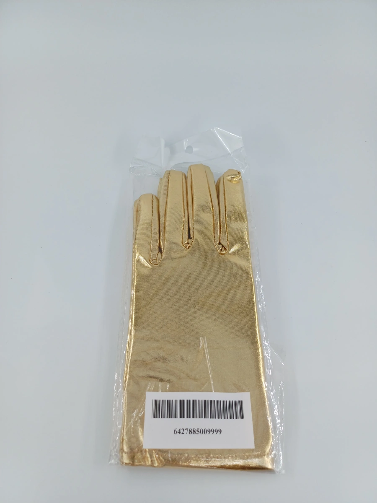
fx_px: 363
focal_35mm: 25
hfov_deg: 54.9
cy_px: 252
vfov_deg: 69.4
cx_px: 188
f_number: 1.8
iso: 50
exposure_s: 1/604
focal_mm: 4.65
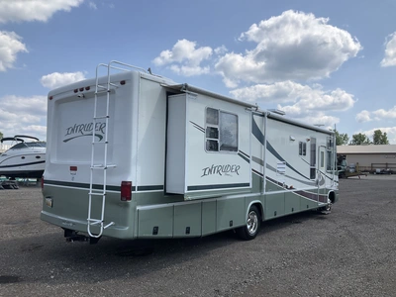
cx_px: 198
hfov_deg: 61.7
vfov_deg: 48.2
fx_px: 332
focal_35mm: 29
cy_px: 148
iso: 25
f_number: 1.8
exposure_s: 1/2227
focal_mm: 3
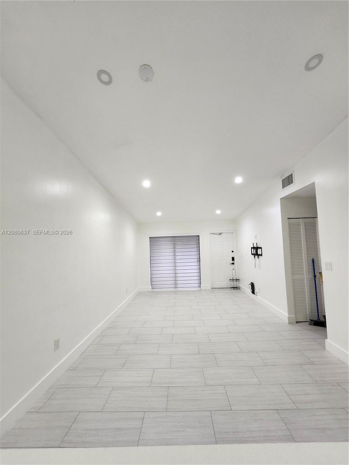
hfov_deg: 89.9
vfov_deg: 106.2
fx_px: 175
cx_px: 174
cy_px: 232
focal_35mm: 13
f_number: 2.2
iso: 200
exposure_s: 1/60
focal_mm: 1.74
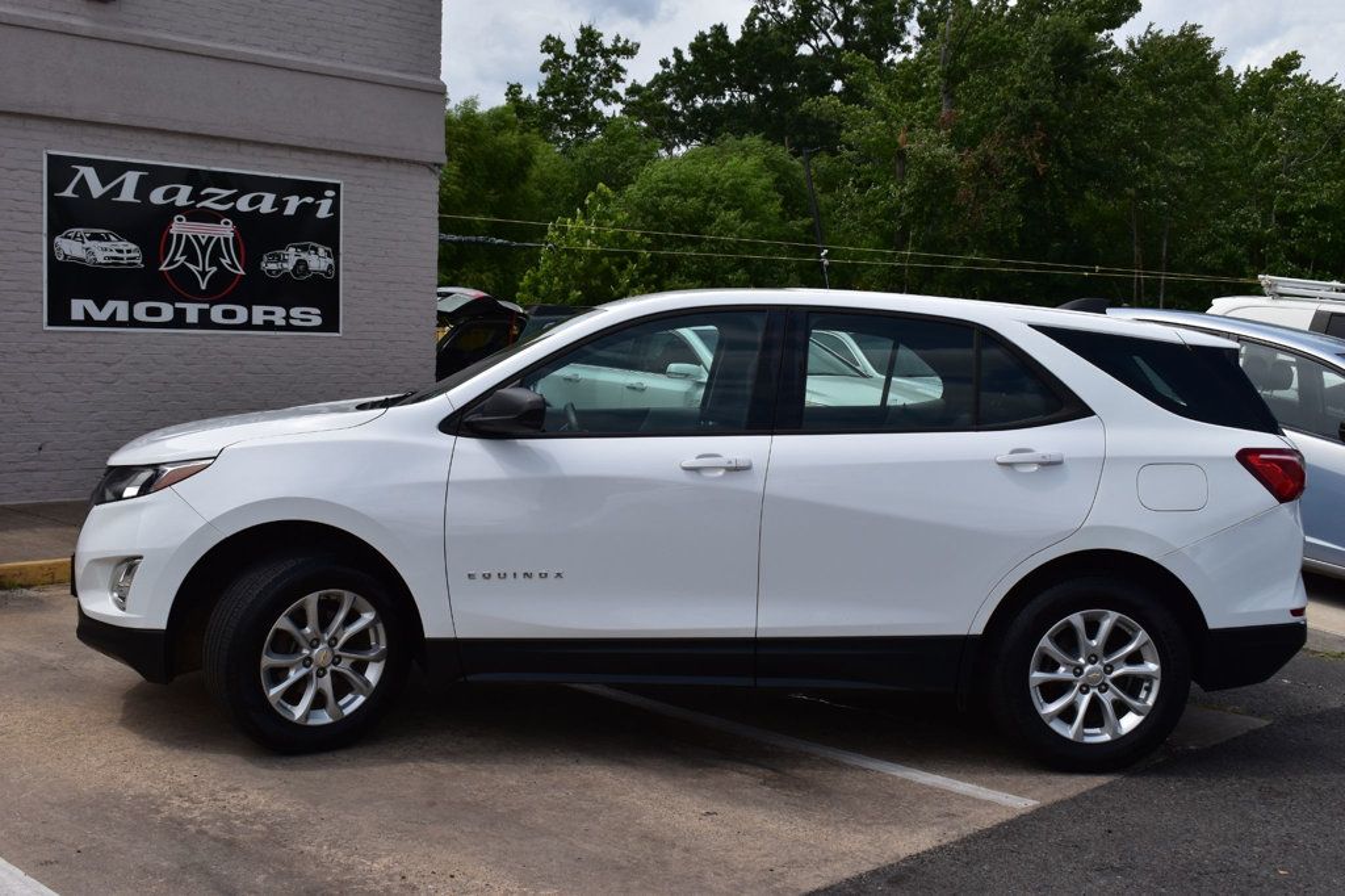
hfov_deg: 46.4
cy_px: 448
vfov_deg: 31.9
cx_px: 672
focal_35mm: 42
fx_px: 1569
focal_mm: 28
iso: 250
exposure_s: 1/500
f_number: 11
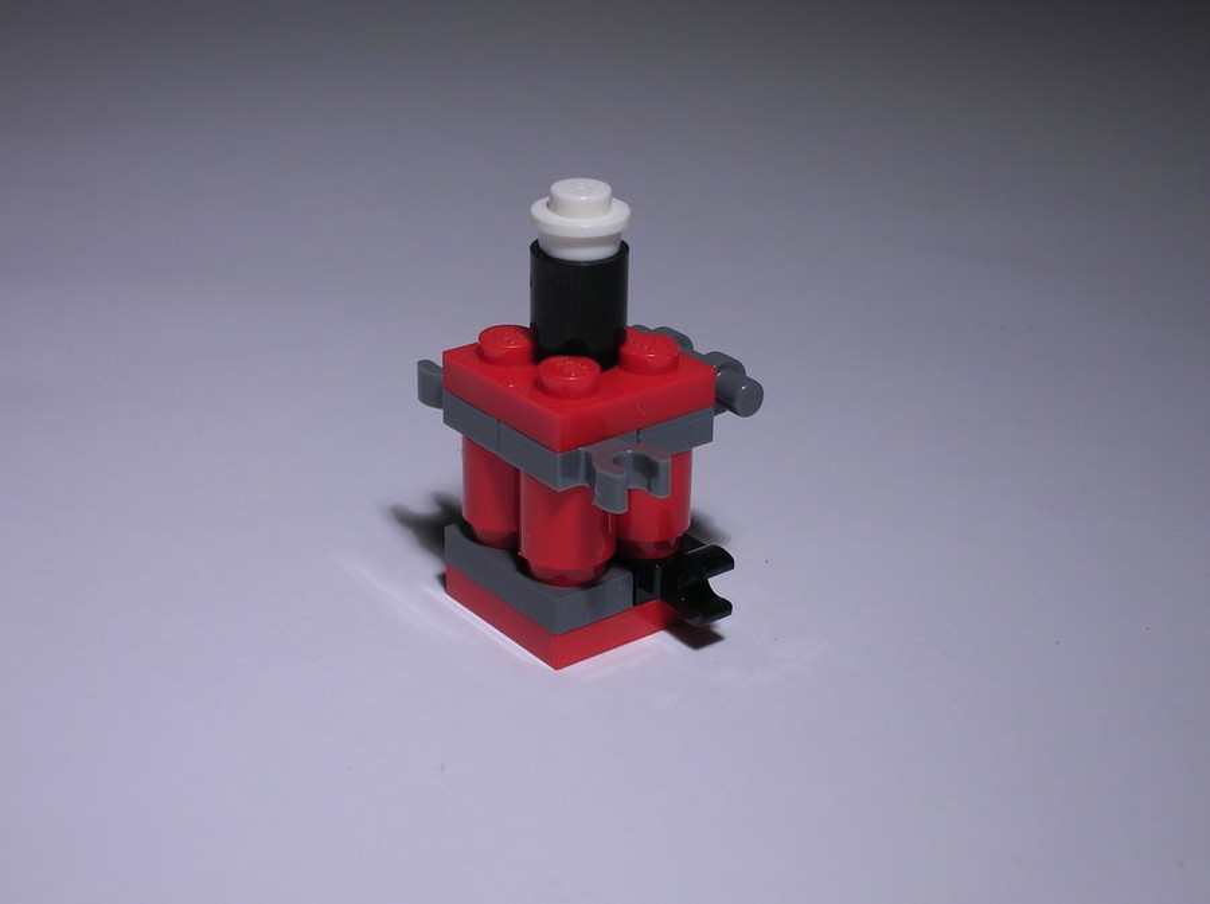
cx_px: 605
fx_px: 2200
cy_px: 452
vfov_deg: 23.2
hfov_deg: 30.8
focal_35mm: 63
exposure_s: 1/56
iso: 50
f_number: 3.6
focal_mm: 10.4
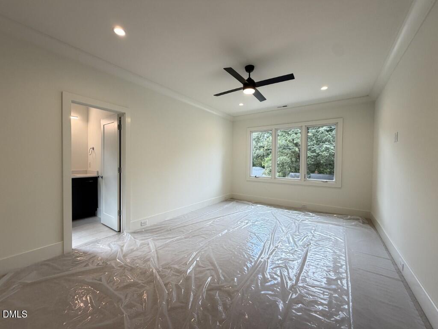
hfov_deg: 102.1
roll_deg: +0.3
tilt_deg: -1.5
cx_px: 219
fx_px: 177
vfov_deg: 85.7
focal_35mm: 14
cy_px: 164
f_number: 2.2
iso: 100
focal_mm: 2.22
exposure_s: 1/120
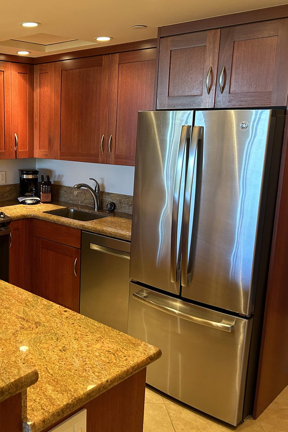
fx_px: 444
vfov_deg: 51.9
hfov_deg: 34.1
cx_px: 31
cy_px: 212
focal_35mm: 37
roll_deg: +0.3
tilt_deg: -12.2
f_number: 1.5
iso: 200
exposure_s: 1/60
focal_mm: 5.7
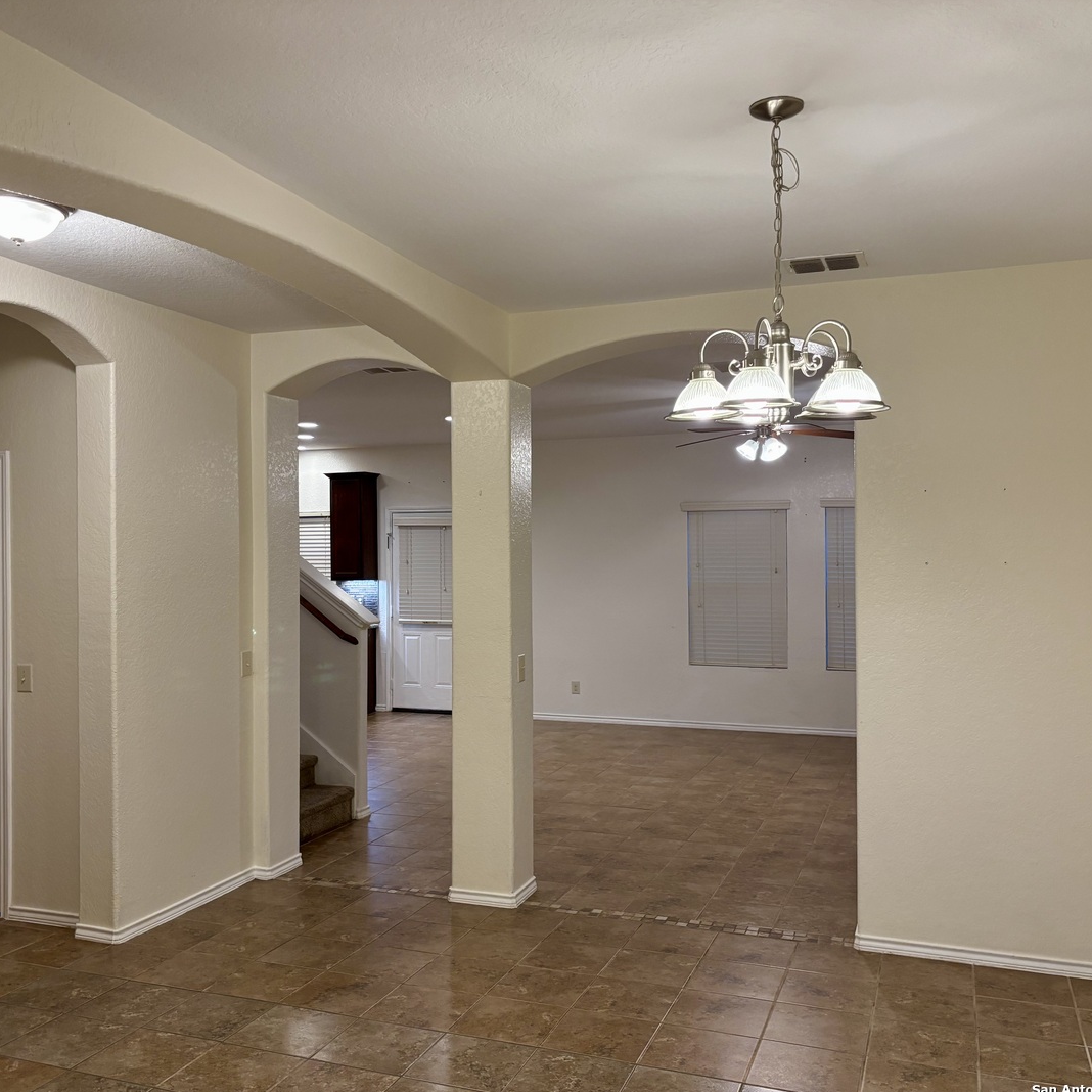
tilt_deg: +0.2
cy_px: 546
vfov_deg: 52.5
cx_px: 517
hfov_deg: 52.5
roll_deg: +0.3
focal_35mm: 31
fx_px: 1106
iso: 160
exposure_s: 1/60
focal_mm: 5.96
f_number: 1.6
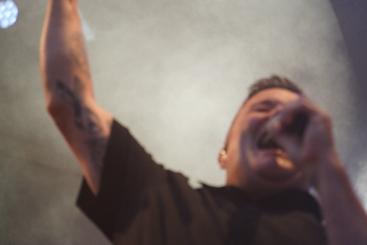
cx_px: 184
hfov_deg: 19.5
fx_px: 1070
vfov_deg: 13.0
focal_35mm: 105
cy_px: 122
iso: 400
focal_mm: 105
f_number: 4
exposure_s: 1/80
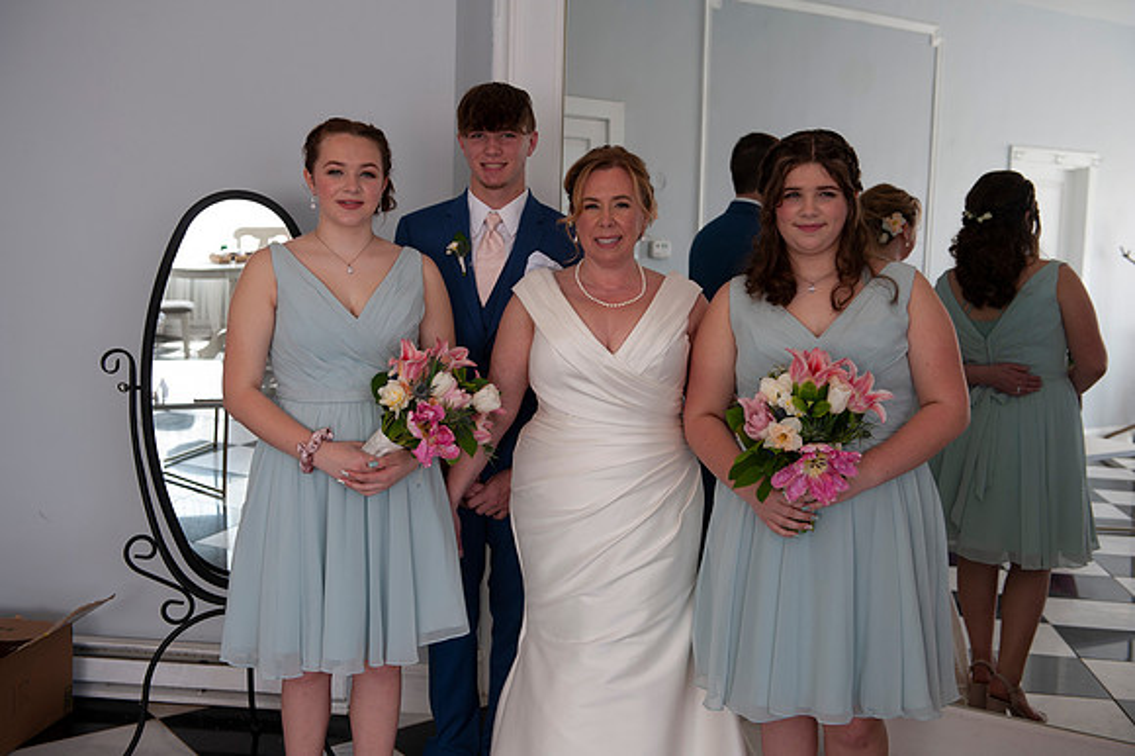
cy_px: 378
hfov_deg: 44.5
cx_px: 568
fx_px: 1386
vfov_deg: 30.5
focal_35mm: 44
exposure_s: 1/60
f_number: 4.5
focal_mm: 44
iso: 125
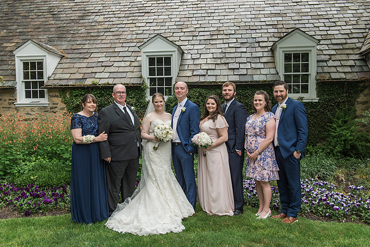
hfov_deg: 55.8
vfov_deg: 38.9
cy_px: 124
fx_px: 350
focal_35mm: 34
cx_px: 185
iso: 400
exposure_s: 1/160
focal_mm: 34
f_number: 5.6
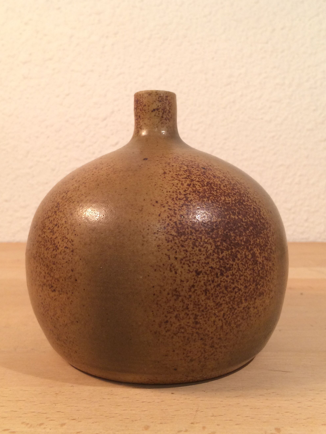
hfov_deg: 39.6
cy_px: 208
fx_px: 452
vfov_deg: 51.3
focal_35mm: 36
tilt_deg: -6.9
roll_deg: +1.5
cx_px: 154
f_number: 2.2
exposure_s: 1/33
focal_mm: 4.15
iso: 64
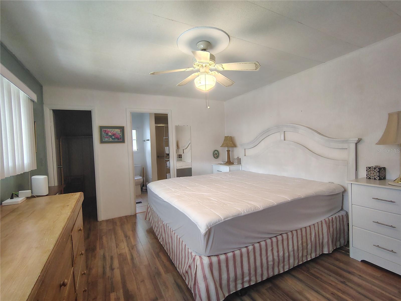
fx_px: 185
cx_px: 200
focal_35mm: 16
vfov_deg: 78.1
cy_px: 150
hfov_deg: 94.5
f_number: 2.2
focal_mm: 2.13
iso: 445
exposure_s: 1/40
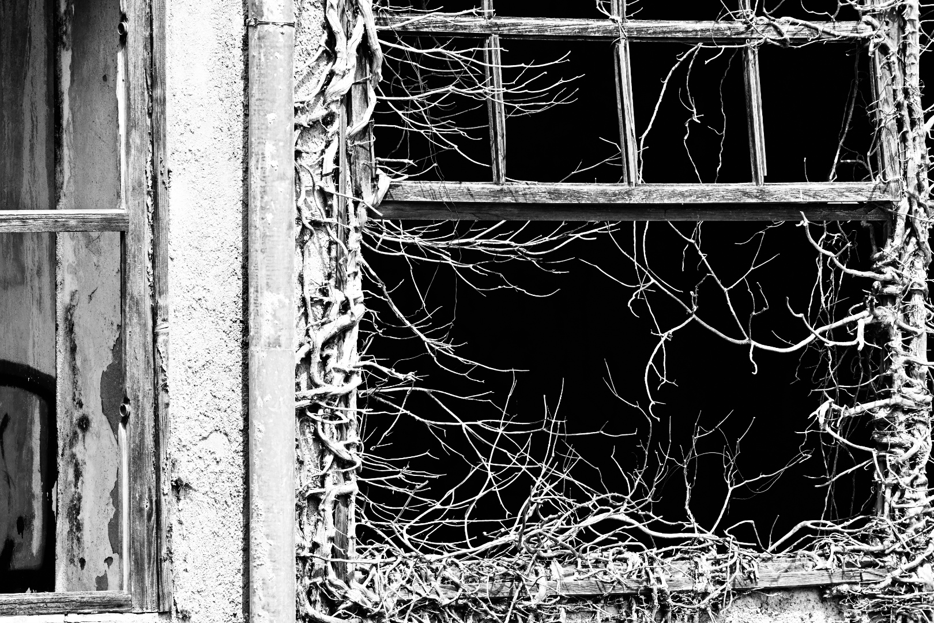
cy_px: 312
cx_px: 467
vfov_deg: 4.6
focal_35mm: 300
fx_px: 7783
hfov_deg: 6.9
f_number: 11
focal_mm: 300
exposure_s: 1/100
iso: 160
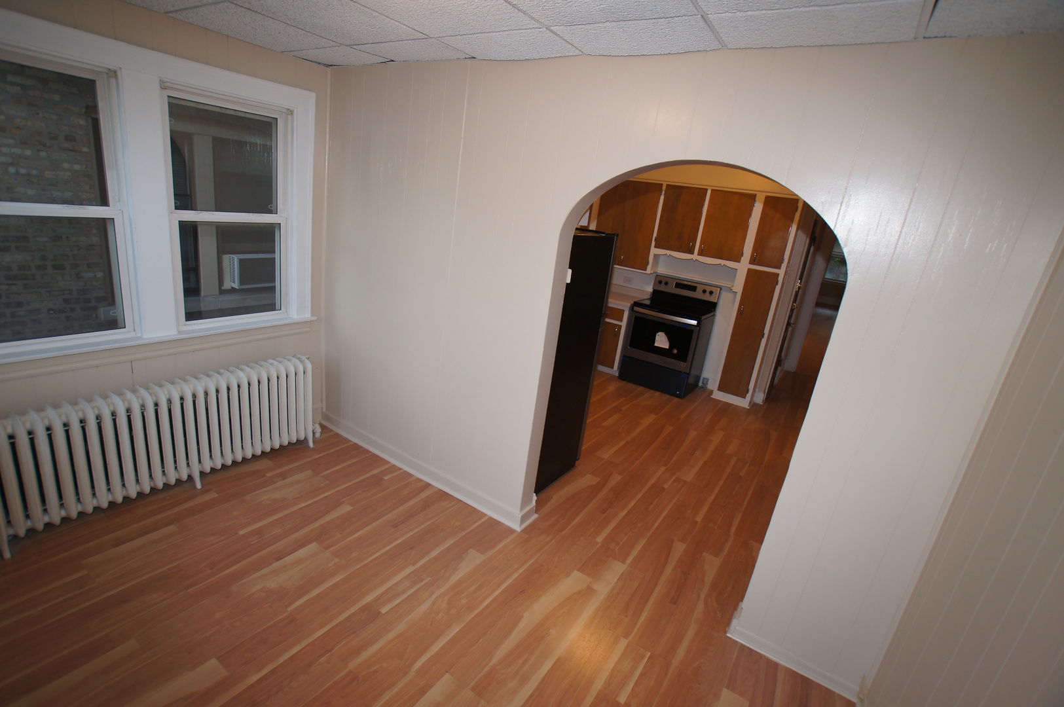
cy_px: 354
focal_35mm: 16
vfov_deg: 71.9
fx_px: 487
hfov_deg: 95.0
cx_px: 532
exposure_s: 1/60
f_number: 4.5
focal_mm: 11
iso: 400
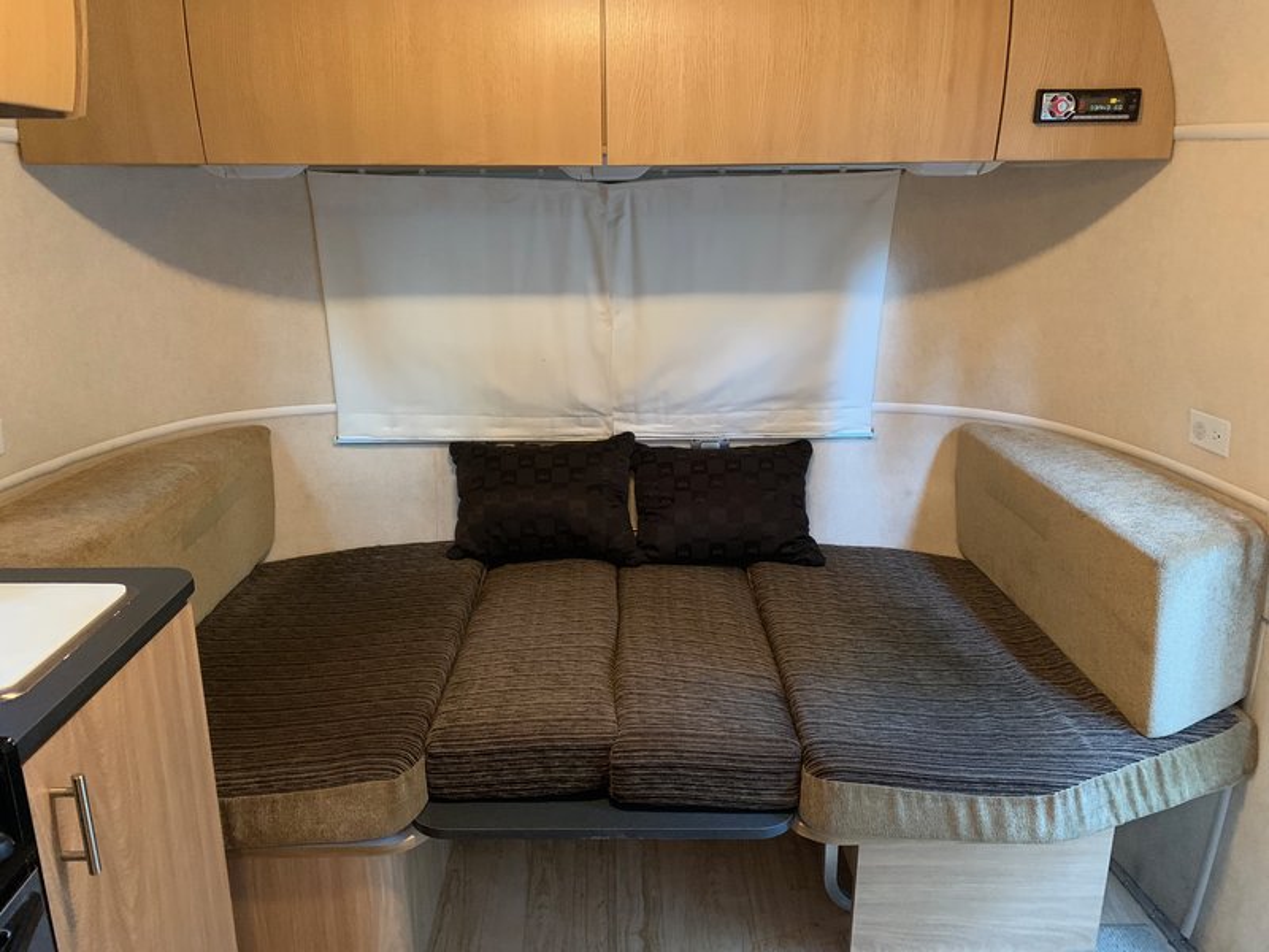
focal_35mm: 26
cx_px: 634
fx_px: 953
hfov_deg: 67.3
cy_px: 476
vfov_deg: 53.1
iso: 500
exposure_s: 1/30
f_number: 1.8
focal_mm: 4.25
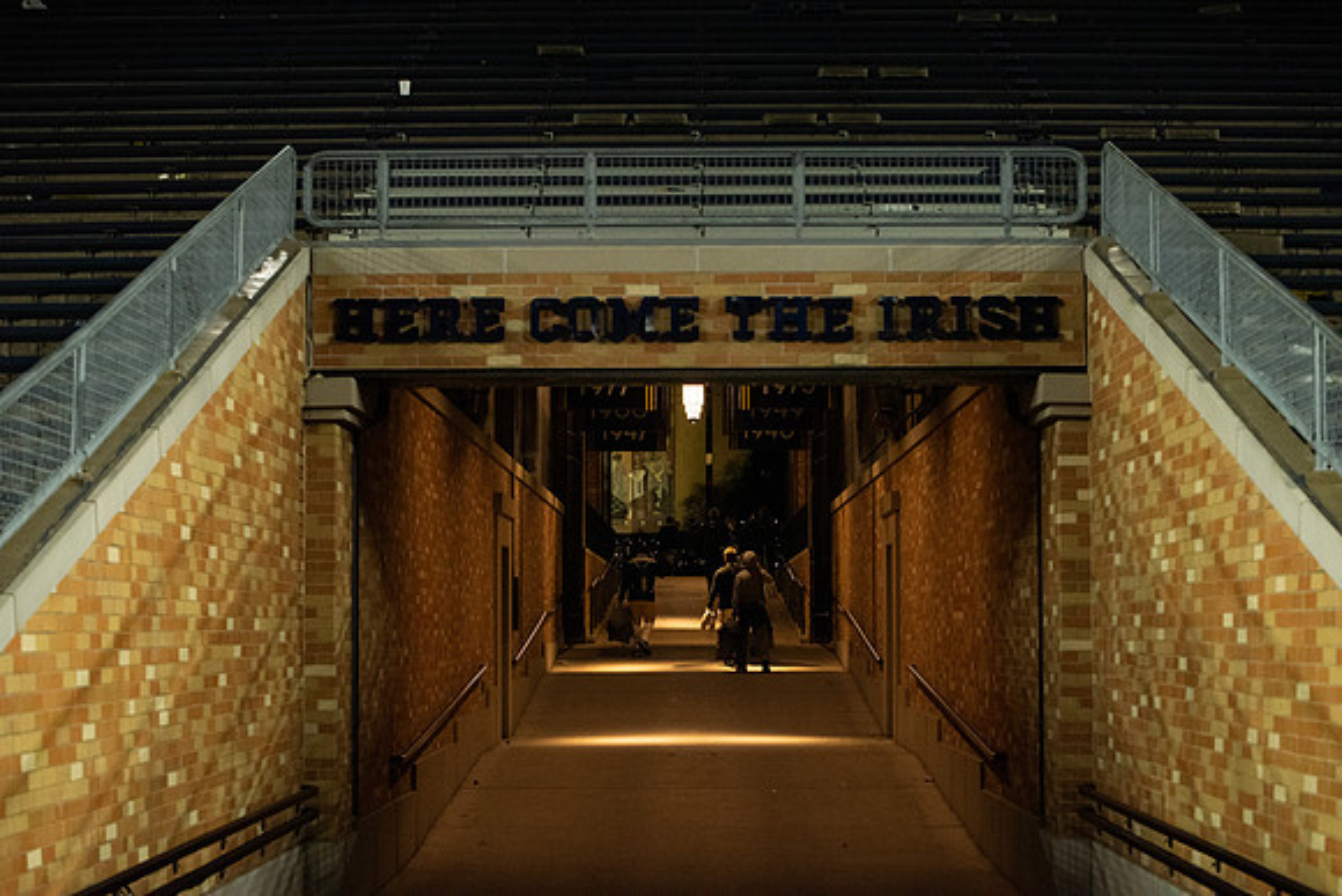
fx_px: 2610
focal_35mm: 70
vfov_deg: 19.5
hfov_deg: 28.8
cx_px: 671
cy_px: 448
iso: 6400
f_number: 4
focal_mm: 70
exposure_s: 1/500
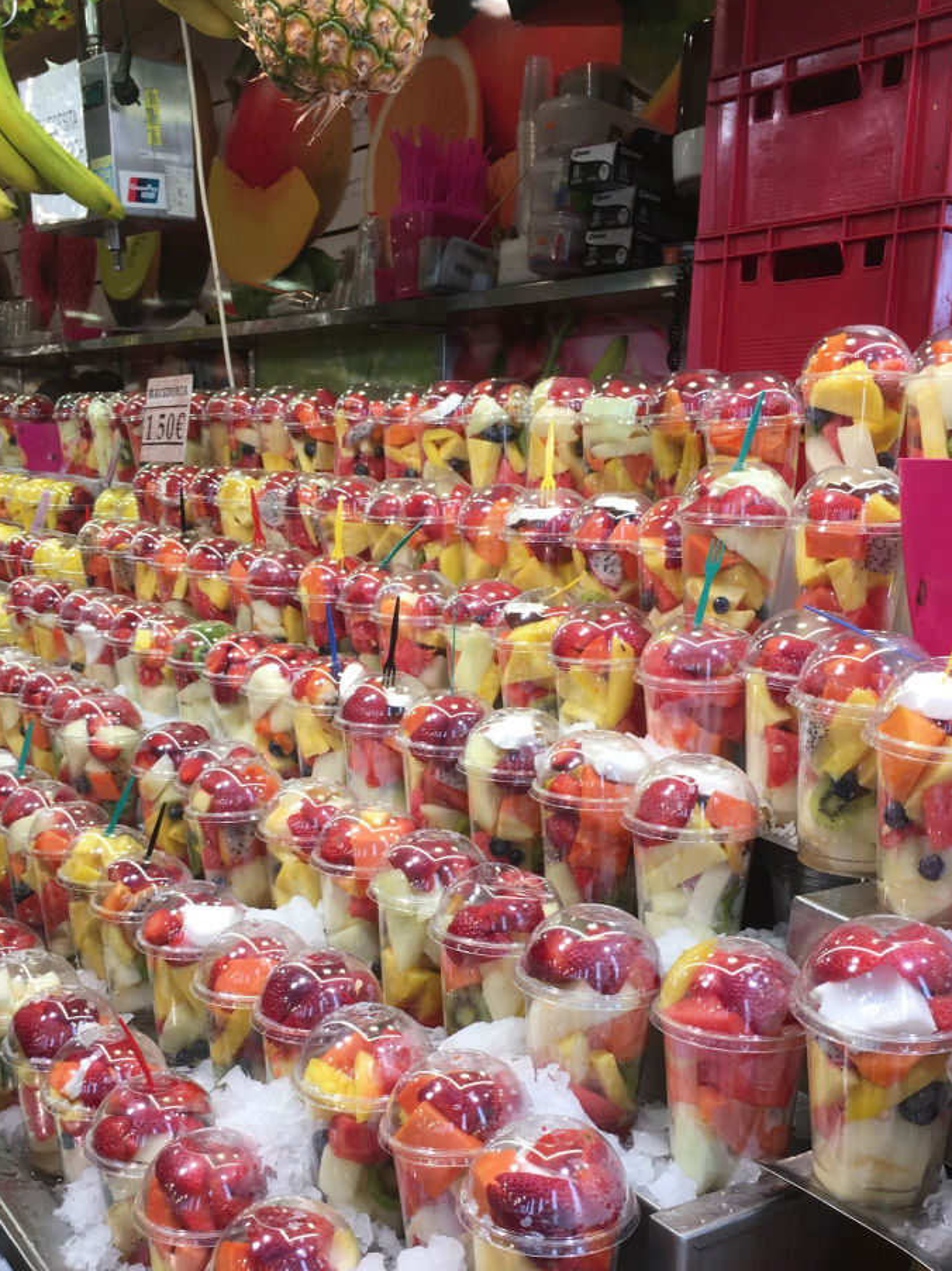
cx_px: 484
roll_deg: -3.6
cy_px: 785
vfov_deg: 48.6
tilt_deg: -12.0
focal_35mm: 38
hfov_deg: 37.7
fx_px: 1394
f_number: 2.2
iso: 25
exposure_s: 1/100
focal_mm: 4.15
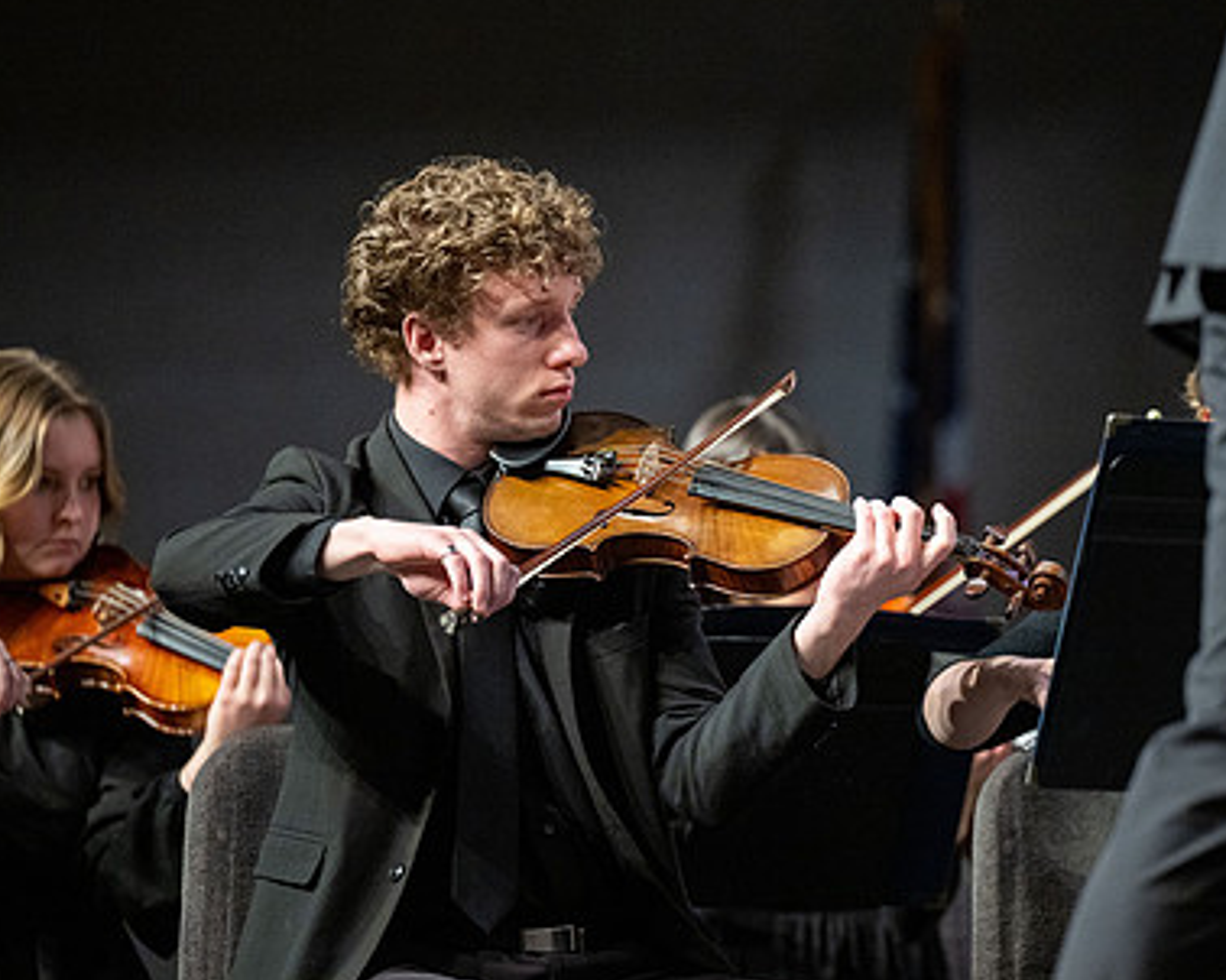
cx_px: 863
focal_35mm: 288
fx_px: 10445
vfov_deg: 5.4
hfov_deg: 6.7
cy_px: 553
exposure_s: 1/400
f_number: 2.8
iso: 2500
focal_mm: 200
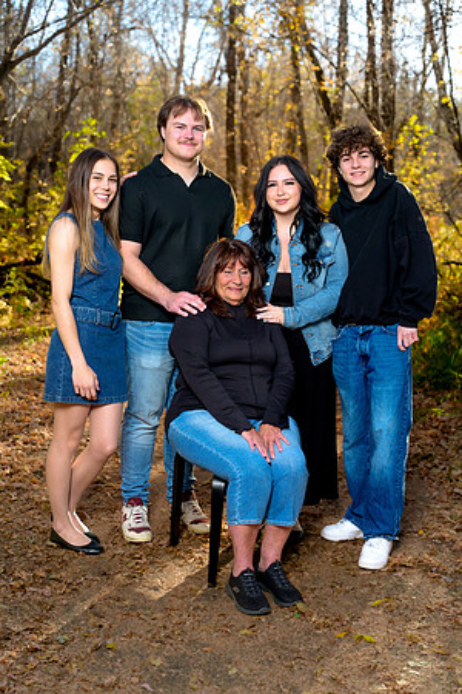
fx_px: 962
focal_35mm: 50
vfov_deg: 39.6
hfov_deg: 27.0
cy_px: 347
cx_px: 231
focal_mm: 50
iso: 640
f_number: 4
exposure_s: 1/160
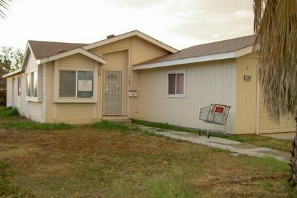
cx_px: 139
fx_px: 363
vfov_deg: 30.5
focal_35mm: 44
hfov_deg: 44.5
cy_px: 99
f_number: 2.8
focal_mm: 8
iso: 100
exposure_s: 1/125
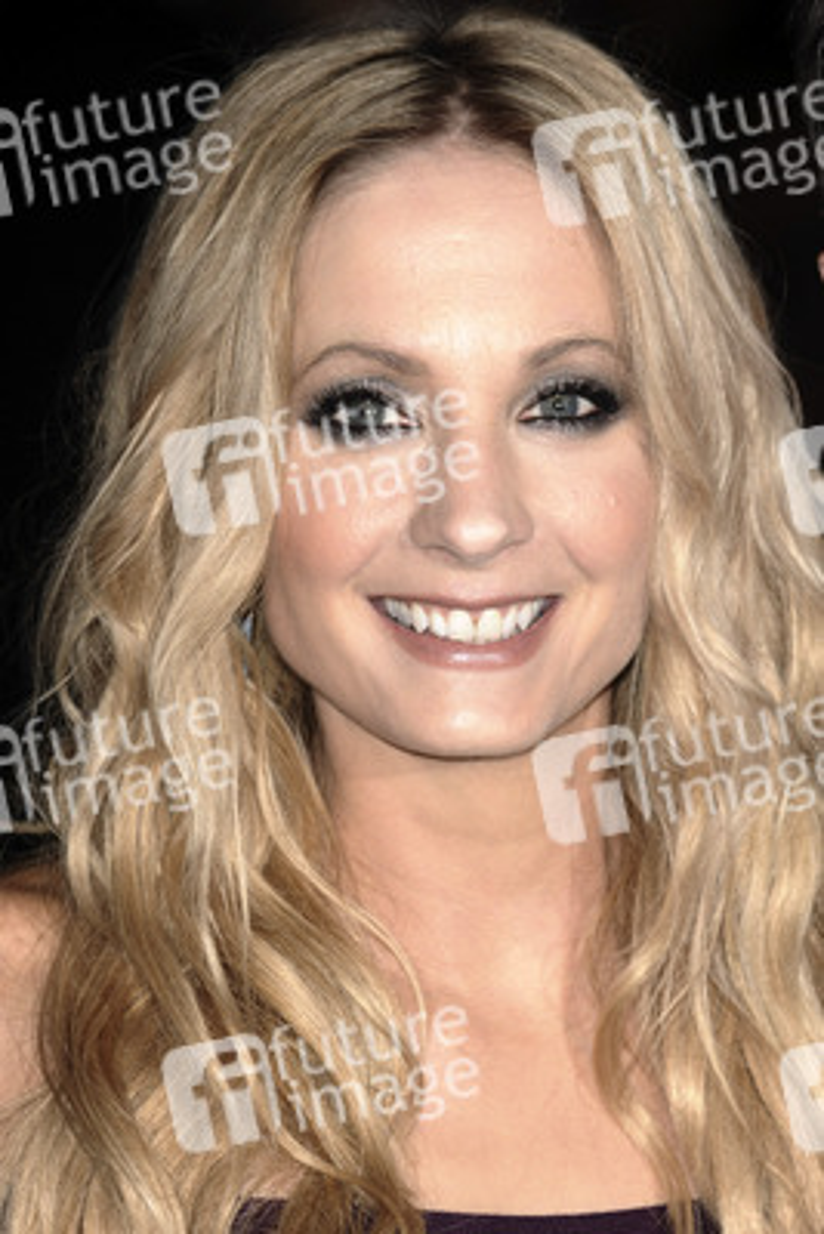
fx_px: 8489
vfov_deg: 8.3
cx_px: 412
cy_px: 617
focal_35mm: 248
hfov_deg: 5.6
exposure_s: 1/200
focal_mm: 165
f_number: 4
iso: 200
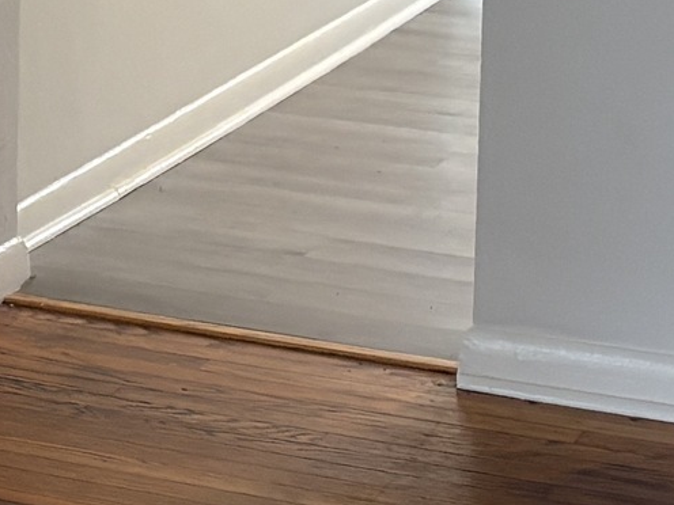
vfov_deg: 9.1
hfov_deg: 11.7
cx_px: -376
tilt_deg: -8.0
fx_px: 3135
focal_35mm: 161
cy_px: -167
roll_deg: +0.1
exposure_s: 1/60
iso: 160
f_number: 1.6
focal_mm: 5.96
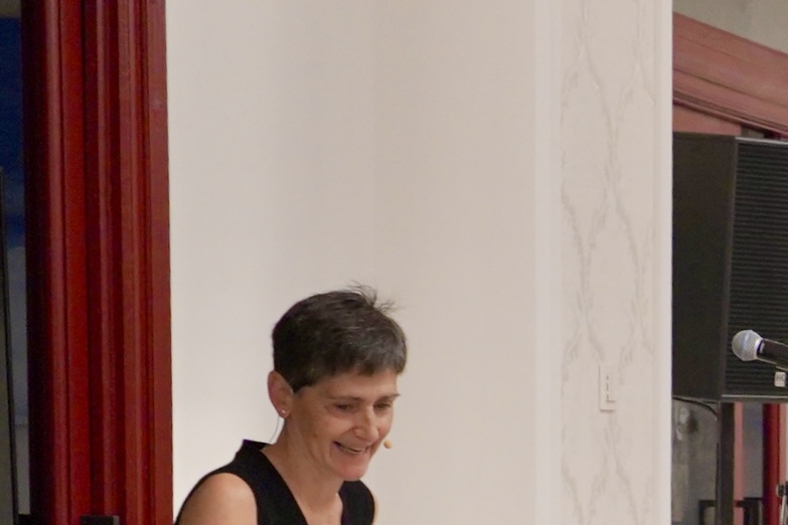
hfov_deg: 11.3
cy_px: 771
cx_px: 1575
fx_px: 3611
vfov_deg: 8.2
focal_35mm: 165
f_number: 4
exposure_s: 1/160
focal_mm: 35
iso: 1600
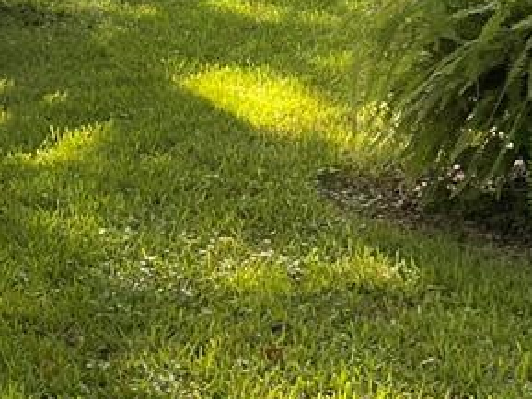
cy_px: -2
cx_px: 317
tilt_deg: -4.8
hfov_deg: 13.7
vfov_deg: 10.2
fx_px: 2214
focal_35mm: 144
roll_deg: +0.4
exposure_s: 1/234
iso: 32
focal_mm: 4.2
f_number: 1.6
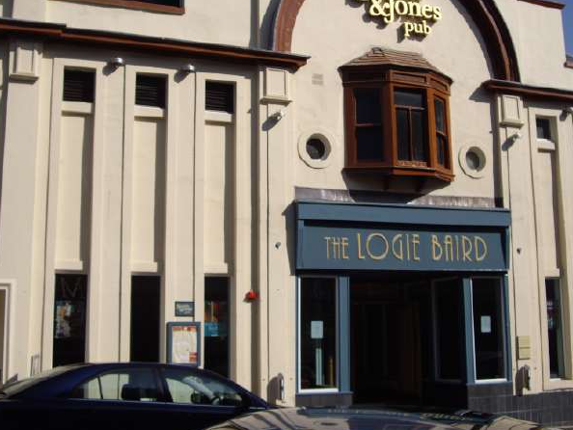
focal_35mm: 48
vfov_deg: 30.2
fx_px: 795
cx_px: 303
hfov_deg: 39.6
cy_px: 175
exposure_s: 1/250
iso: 64
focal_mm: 7.9
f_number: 8
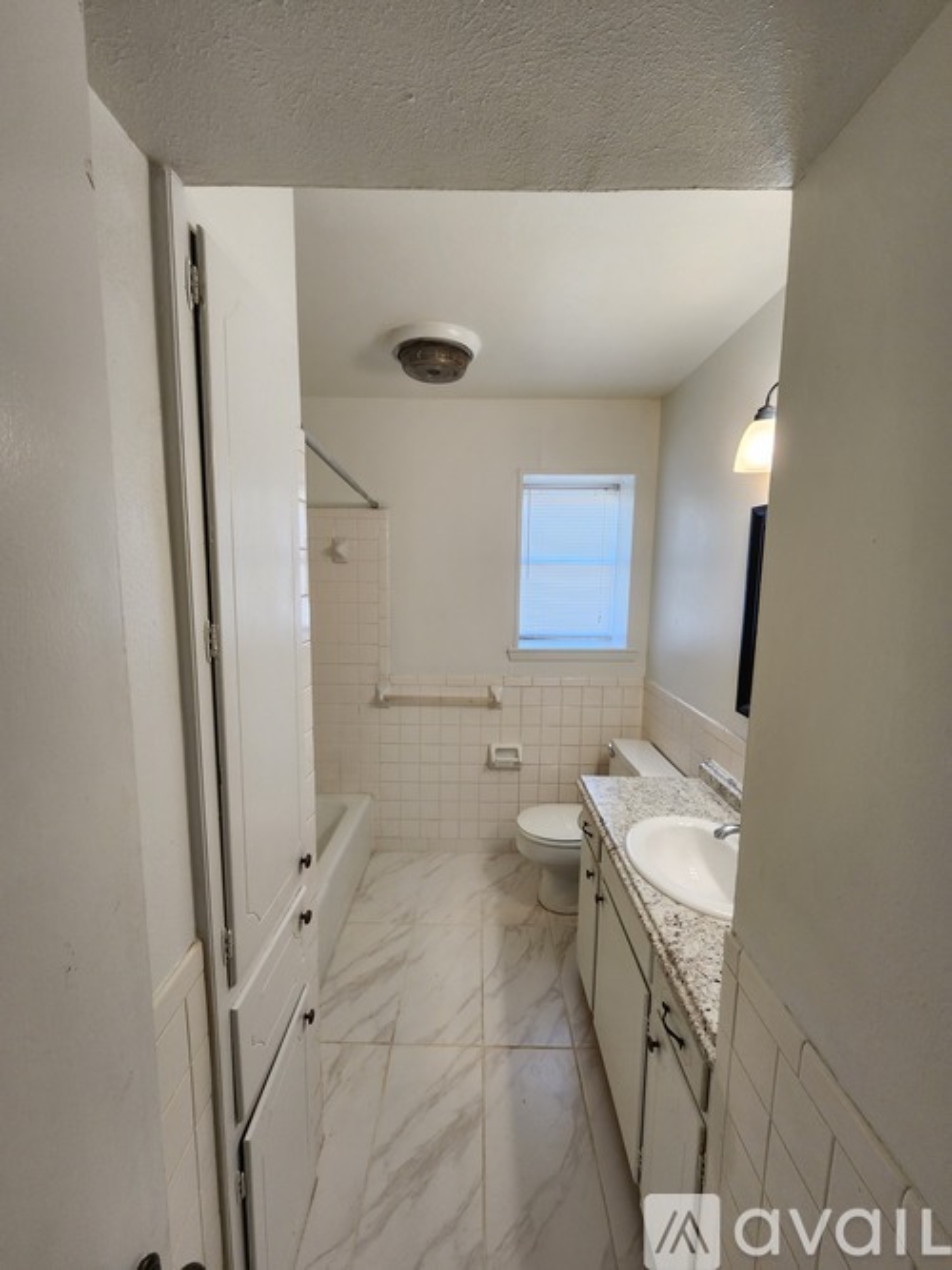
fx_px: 477
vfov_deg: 106.2
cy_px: 635
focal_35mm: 13
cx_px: 476
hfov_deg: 89.9
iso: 100
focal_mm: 2.2
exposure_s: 1/60
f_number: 2.2
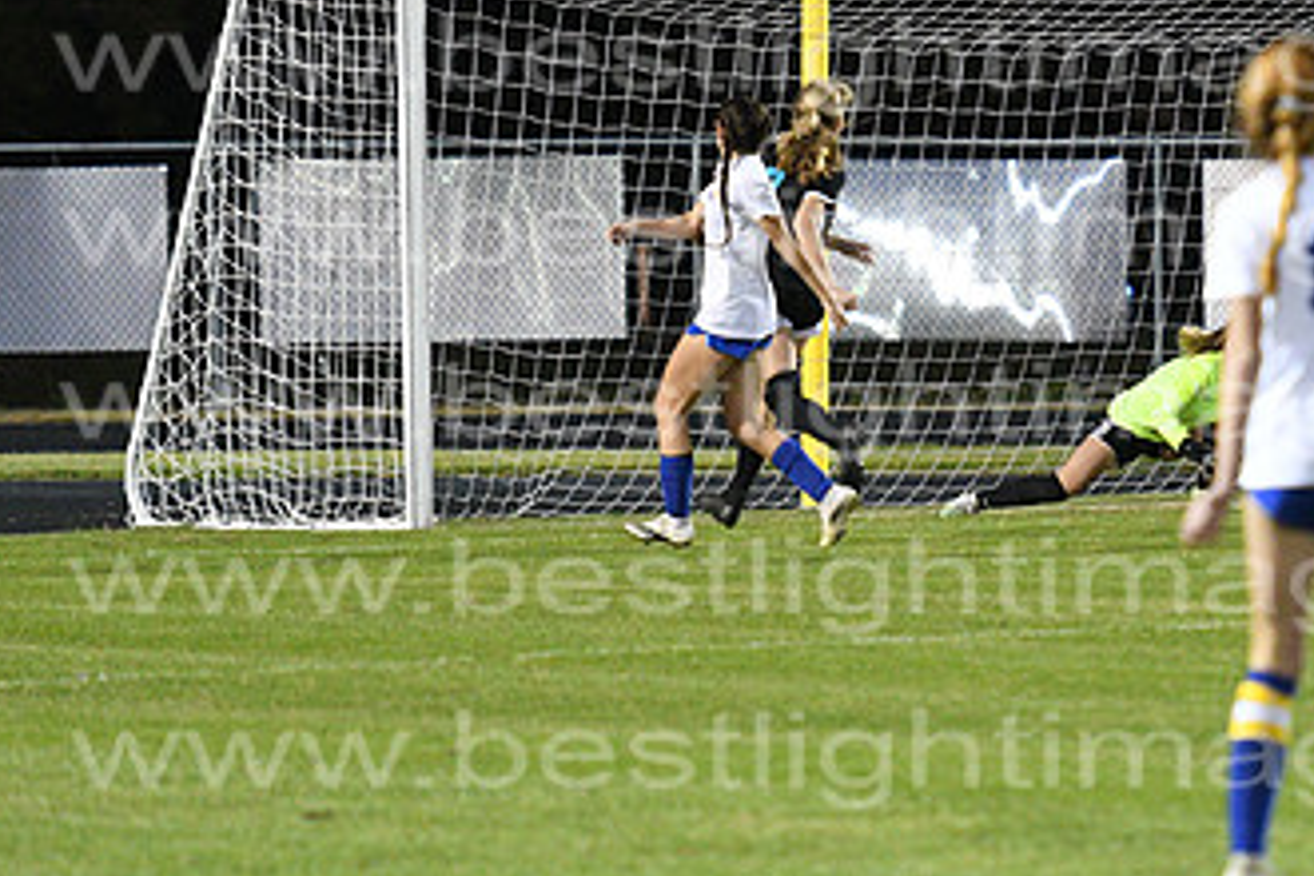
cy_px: 325
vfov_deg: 3.4
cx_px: 972
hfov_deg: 5.0
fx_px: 14923
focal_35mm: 409
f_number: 2.8
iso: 7200
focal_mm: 155
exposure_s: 1/800
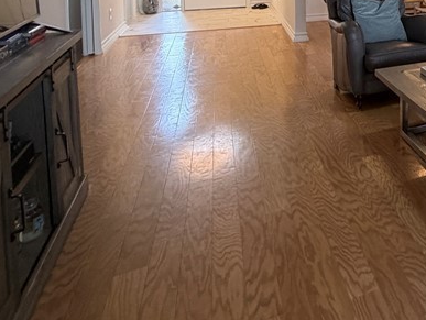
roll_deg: -0.9
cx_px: 538
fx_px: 456
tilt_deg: -4.3
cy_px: -31
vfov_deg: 33.7
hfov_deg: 35.9
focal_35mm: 37
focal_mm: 2.22
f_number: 2.2
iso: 320
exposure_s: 1/120
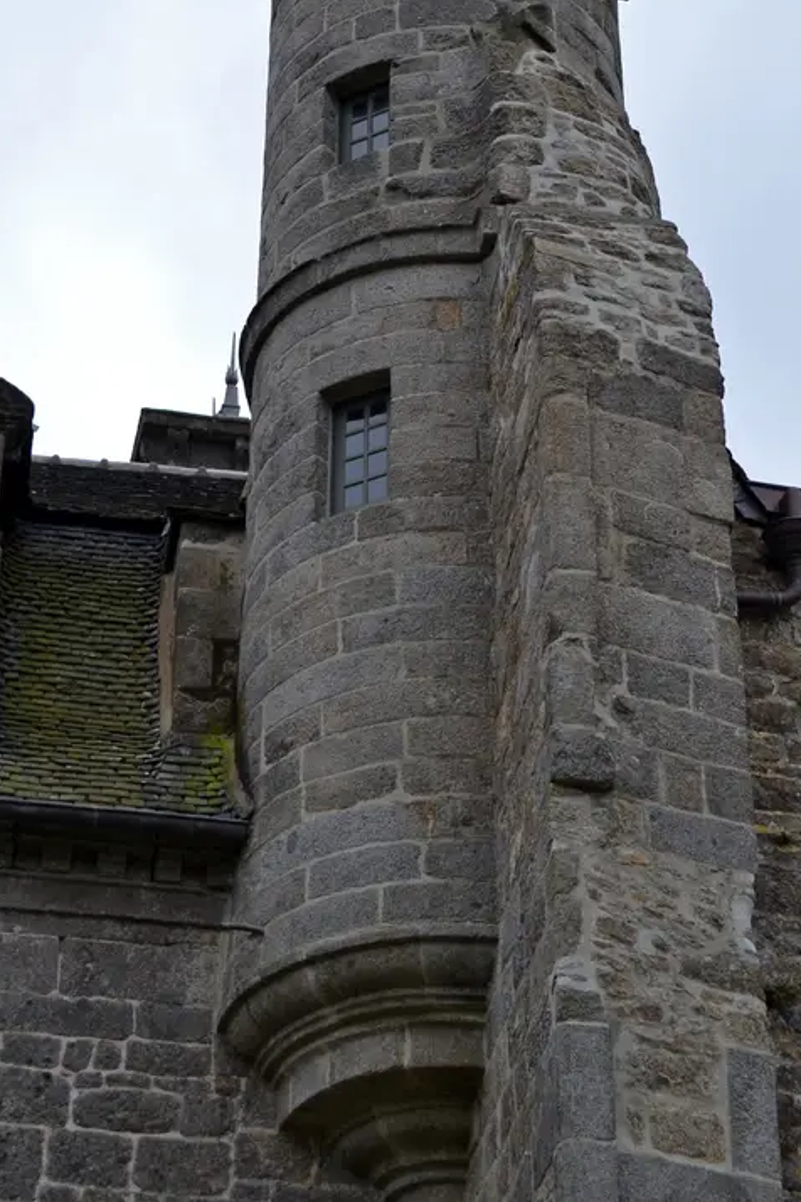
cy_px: 308
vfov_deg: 23.4
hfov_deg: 15.9
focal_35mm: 86
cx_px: 406
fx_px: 2870
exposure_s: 1/125
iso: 100
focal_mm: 32
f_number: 5.6
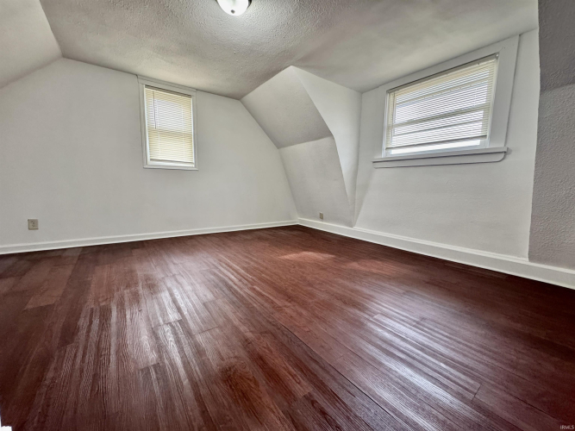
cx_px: 288
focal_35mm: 14
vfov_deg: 85.7
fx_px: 233
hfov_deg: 102.1
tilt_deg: -8.5
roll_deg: -1.6
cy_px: 216
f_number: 2.2
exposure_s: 1/120
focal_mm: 2.22
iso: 320
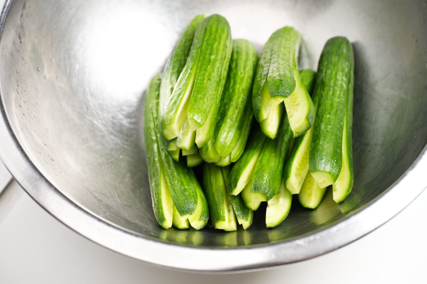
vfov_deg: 19.4
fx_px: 830
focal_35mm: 70
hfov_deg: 28.9
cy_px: 142
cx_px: 214
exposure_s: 1/125
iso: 200
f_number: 6.3
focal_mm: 70
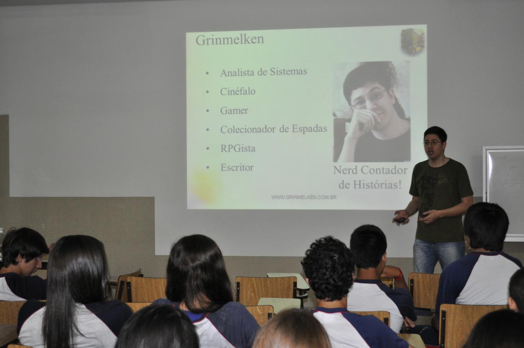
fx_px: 698
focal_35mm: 48
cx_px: 262
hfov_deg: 41.2
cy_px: 174
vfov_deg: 28.0
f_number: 4.8
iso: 800
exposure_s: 1/60
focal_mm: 32
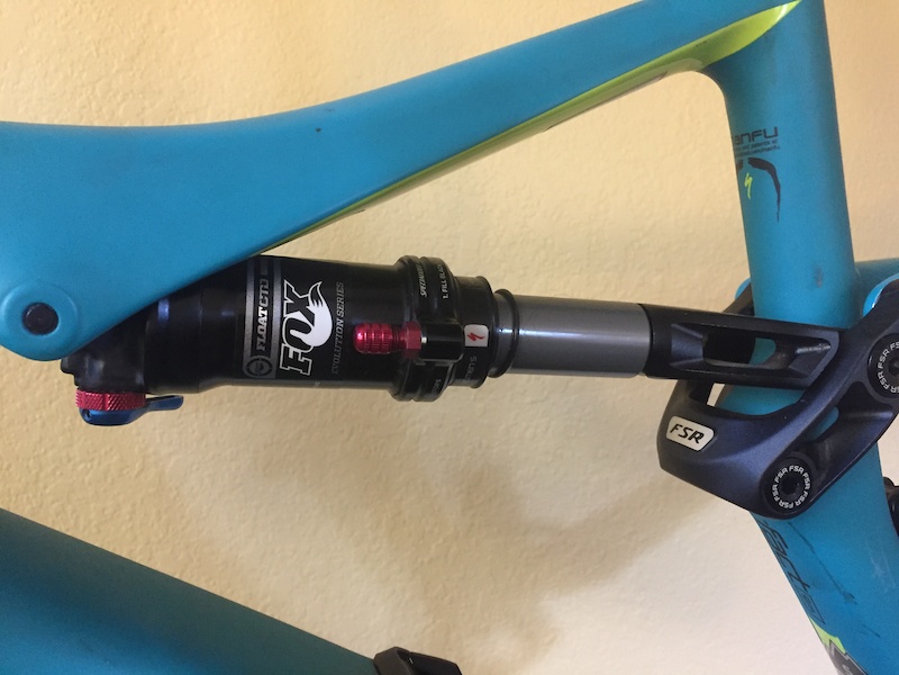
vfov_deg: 48.2
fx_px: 753
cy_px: 338
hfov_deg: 61.7
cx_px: 450
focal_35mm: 29
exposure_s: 1/17
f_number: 2.2
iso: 250
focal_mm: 4.15
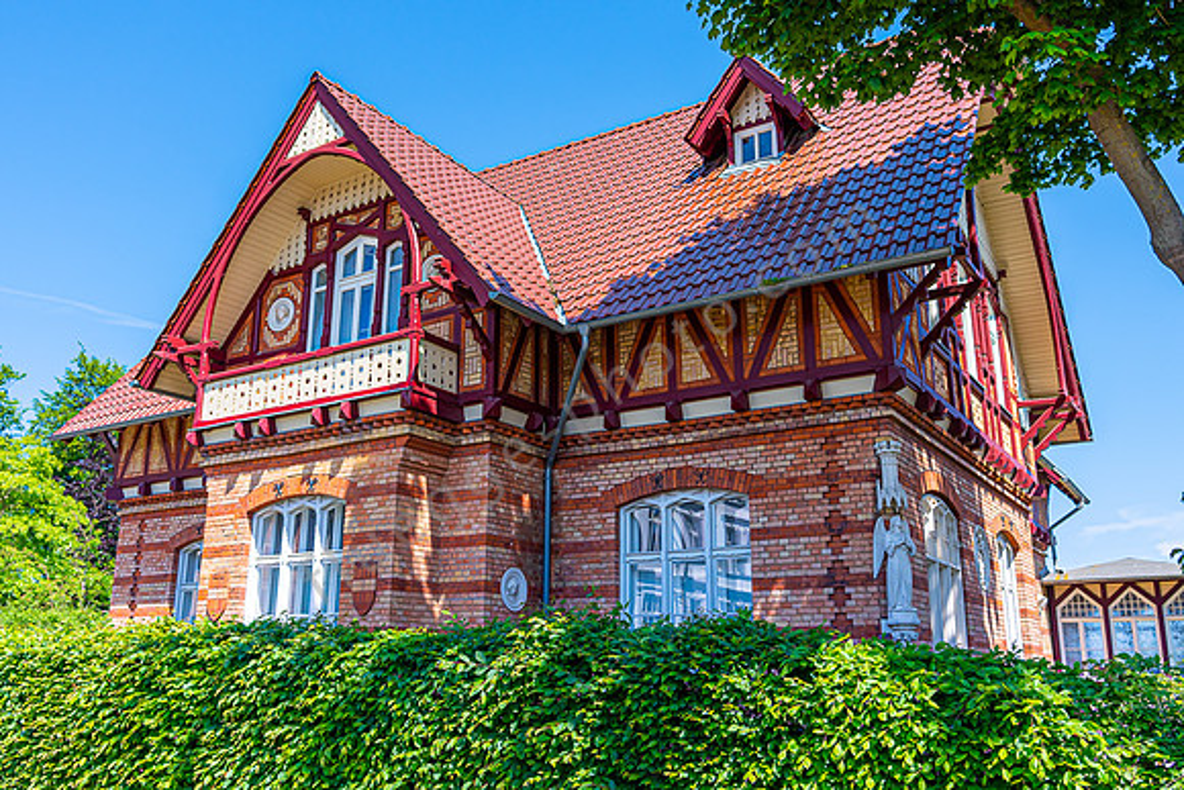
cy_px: 395
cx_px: 592
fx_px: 987
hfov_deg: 61.9
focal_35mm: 30
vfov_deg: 43.6
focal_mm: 20
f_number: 2.8
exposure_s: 1/1250
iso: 125
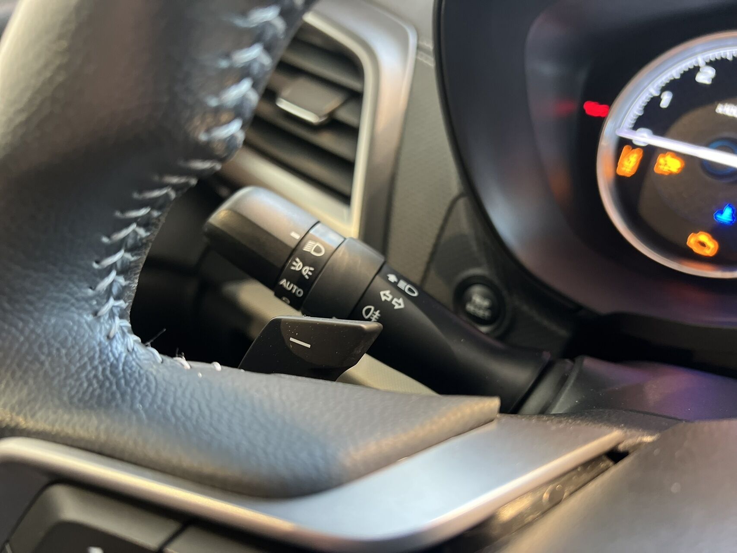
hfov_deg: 67.3
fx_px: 554
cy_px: 276
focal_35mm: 26
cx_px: 368
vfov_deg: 53.1
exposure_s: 1/33
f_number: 1.5
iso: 400
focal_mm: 5.7
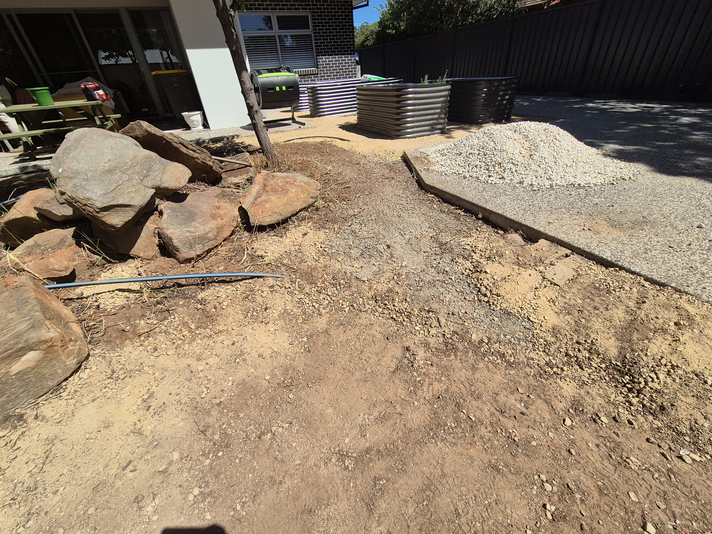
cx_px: 356
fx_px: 267
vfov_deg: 89.9
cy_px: 267
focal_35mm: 13
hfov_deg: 106.2
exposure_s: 1/2952
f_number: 2.2
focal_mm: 2.2
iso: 50
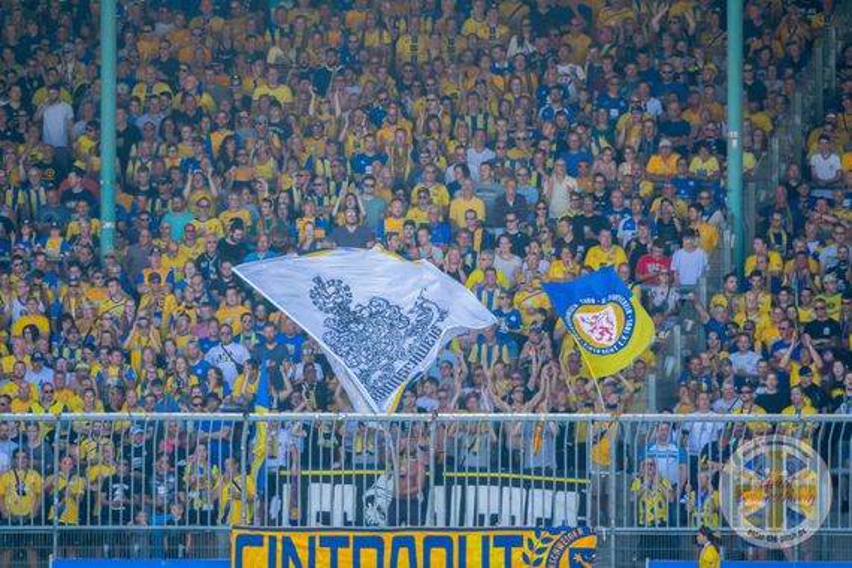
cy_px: 284
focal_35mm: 600
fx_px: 14199
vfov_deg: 2.3
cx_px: 426
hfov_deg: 3.4
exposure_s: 1/1000
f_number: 4
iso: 640
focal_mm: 220
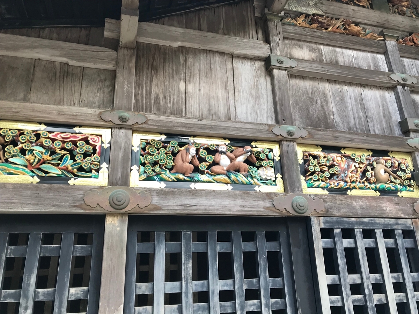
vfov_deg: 49.7
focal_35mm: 28
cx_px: 210
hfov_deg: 63.4
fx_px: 339
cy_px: 157
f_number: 1.8
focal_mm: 3.99
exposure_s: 1/120
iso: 32
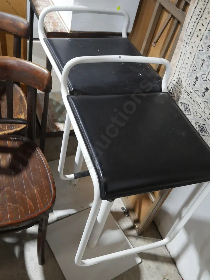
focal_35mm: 38
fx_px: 307
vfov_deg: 49.0
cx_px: 105
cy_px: 140
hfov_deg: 37.7
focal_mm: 19
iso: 2000
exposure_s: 1/60
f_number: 4.1
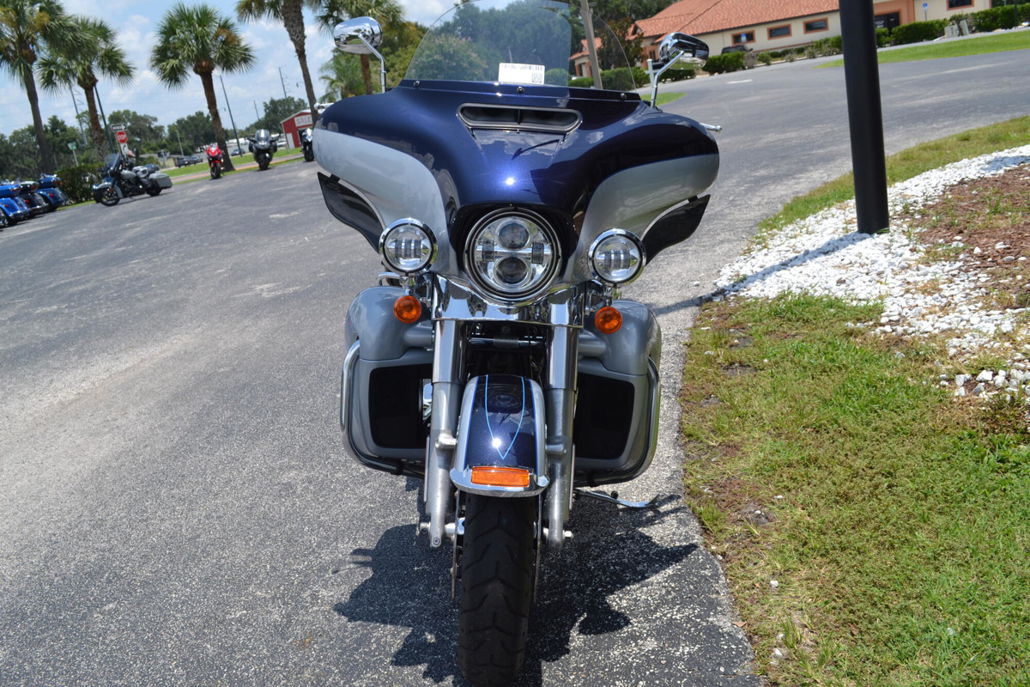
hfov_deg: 61.9
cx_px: 515
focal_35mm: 30
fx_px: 858
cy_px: 344
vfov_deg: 43.6
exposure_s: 1/250
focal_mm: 20
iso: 100
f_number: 8
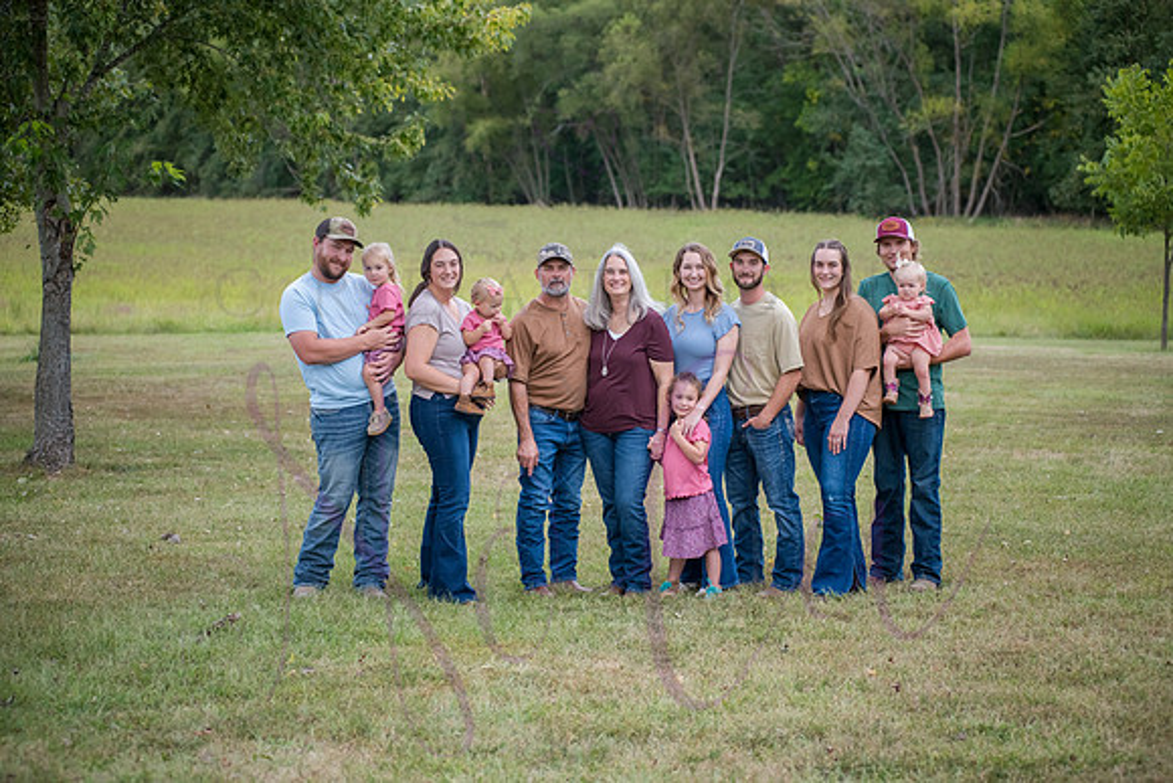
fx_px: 2607
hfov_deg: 25.4
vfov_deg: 17.1
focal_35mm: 80
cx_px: 586
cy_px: 392
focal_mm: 80
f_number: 4.5
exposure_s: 1/500
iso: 400
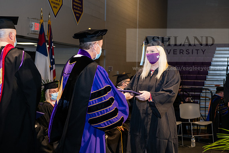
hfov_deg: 32.4
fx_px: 394
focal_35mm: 62
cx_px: 114
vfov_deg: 21.9
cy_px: 76
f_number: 6.3
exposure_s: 1/200
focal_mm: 62
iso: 1600
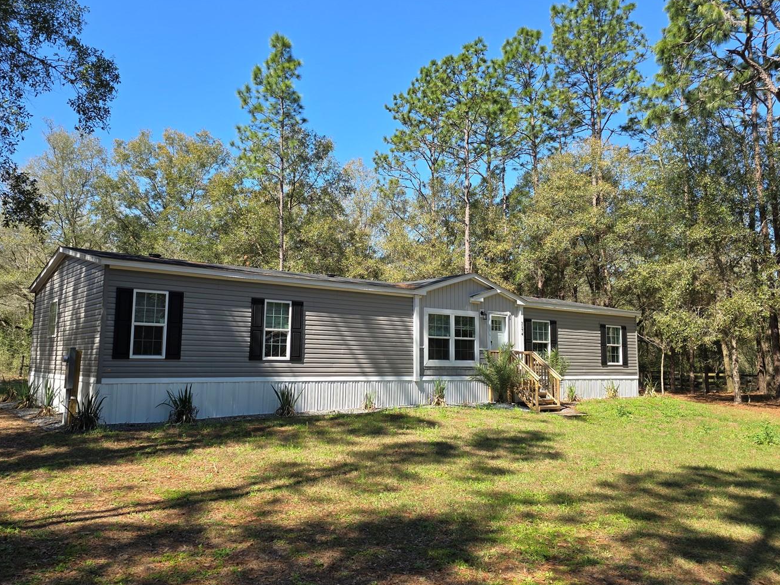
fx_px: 631
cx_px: 348
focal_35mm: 28
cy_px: 285
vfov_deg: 49.8
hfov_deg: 63.3
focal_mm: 6.3
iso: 12
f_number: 1.7
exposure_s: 1/370
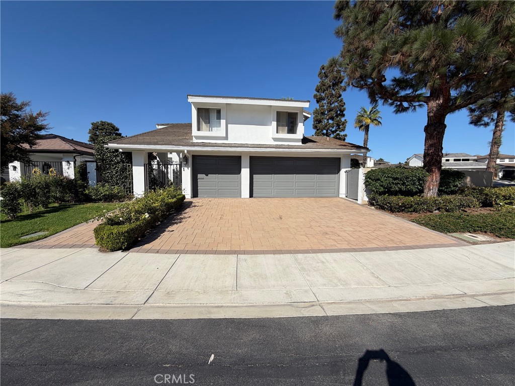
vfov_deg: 85.7
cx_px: 258
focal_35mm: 14
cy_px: 193
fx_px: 208
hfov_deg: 102.1
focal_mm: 2.22
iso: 20
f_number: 2.2
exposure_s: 1/1125
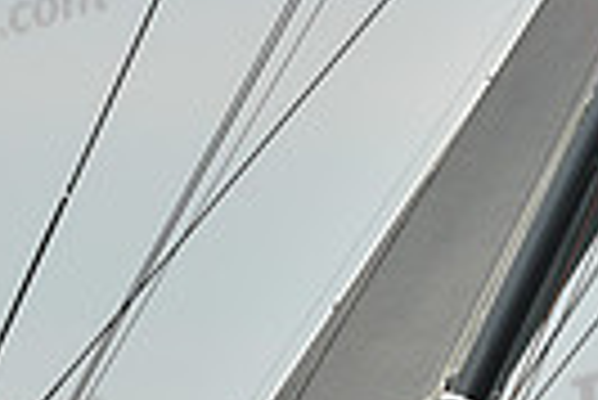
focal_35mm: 807
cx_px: 342
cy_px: 645
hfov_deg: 2.6
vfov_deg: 1.7
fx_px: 13420
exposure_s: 1/800
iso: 250
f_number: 9
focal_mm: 185
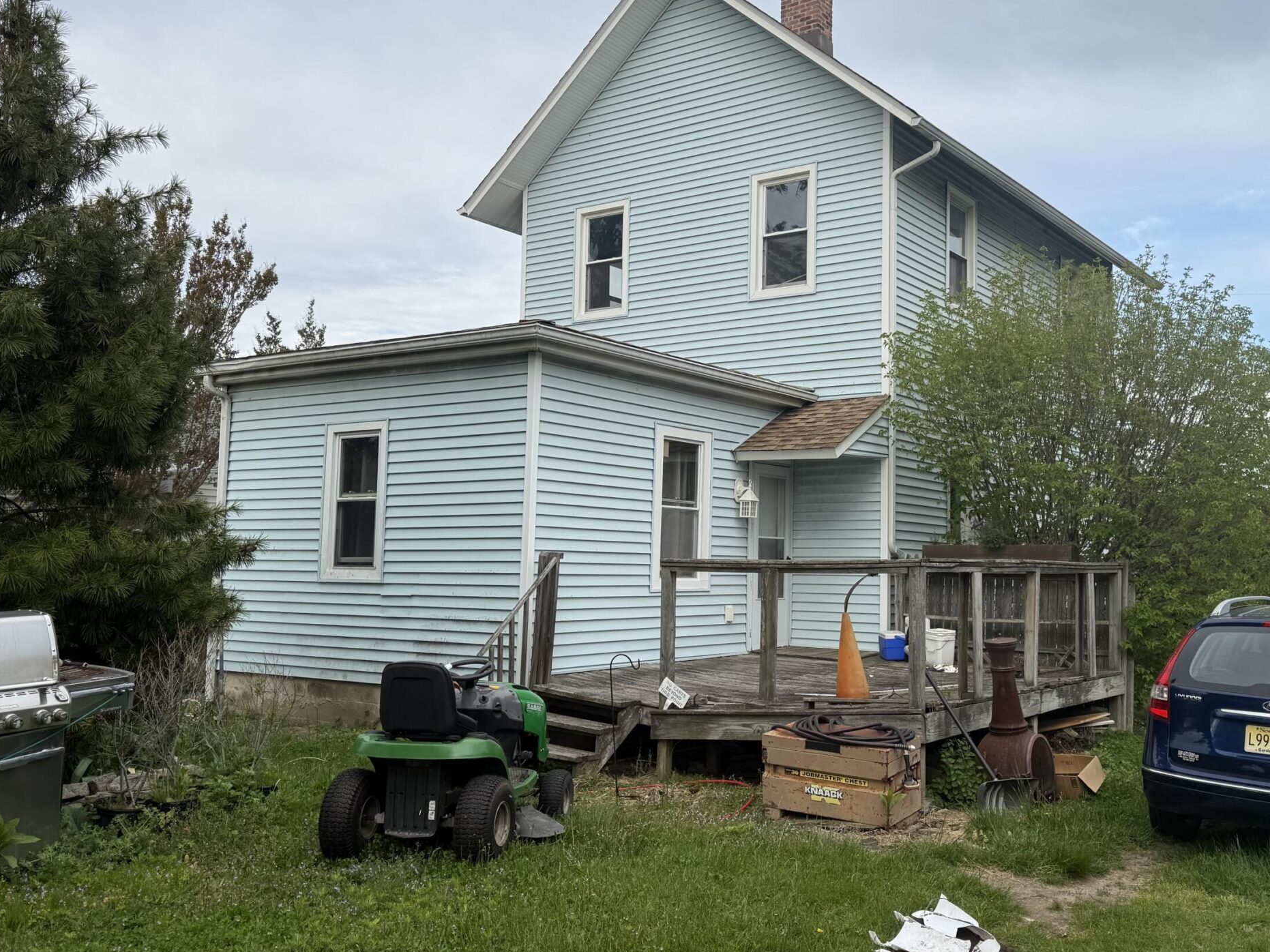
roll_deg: -1.4
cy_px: 442
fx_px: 1211
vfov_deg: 42.9
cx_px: 746
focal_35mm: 33
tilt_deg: +6.0
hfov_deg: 55.0
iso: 80
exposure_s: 1/2232
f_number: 1.78
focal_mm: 6.76
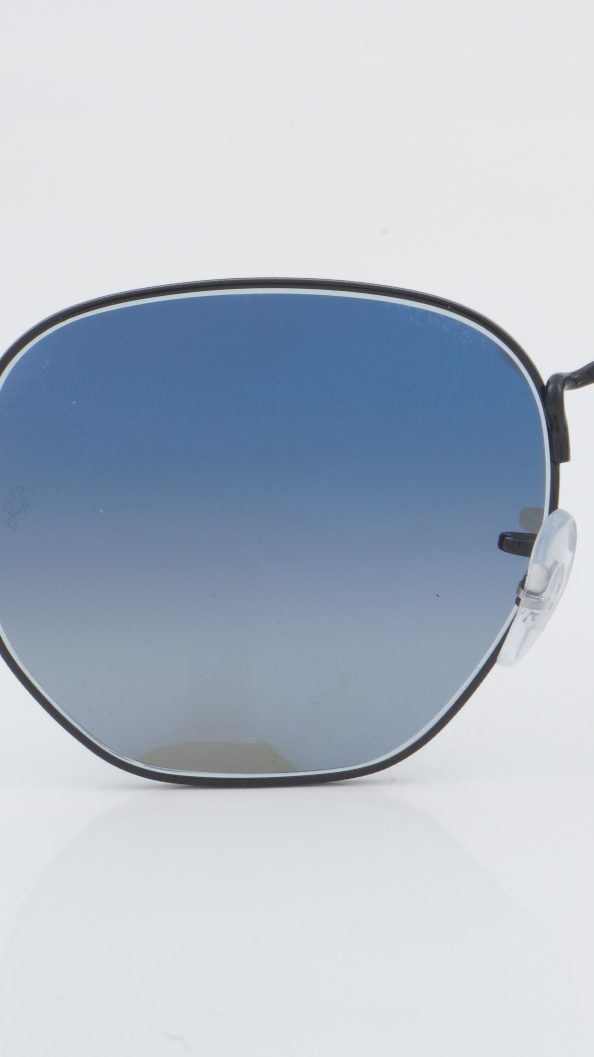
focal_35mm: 118
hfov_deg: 10.1
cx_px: 676
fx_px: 3304
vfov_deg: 18.2
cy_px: 529
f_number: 32
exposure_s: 1/3
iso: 100
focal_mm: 50
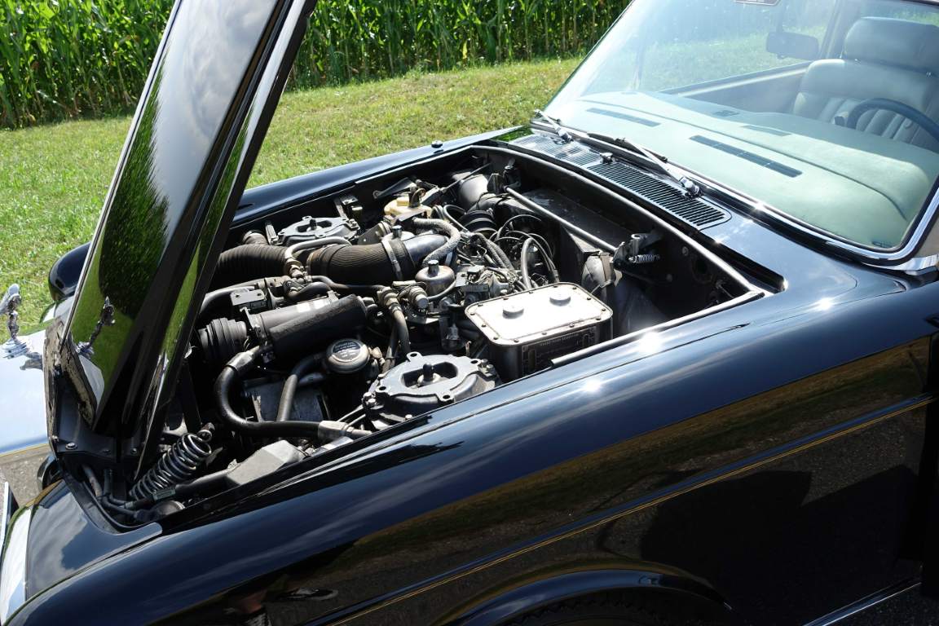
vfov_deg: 41.1
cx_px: 470
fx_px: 835
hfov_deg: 58.7
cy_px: 313
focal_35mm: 32
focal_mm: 11.81
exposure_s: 1/400
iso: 125
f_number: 4
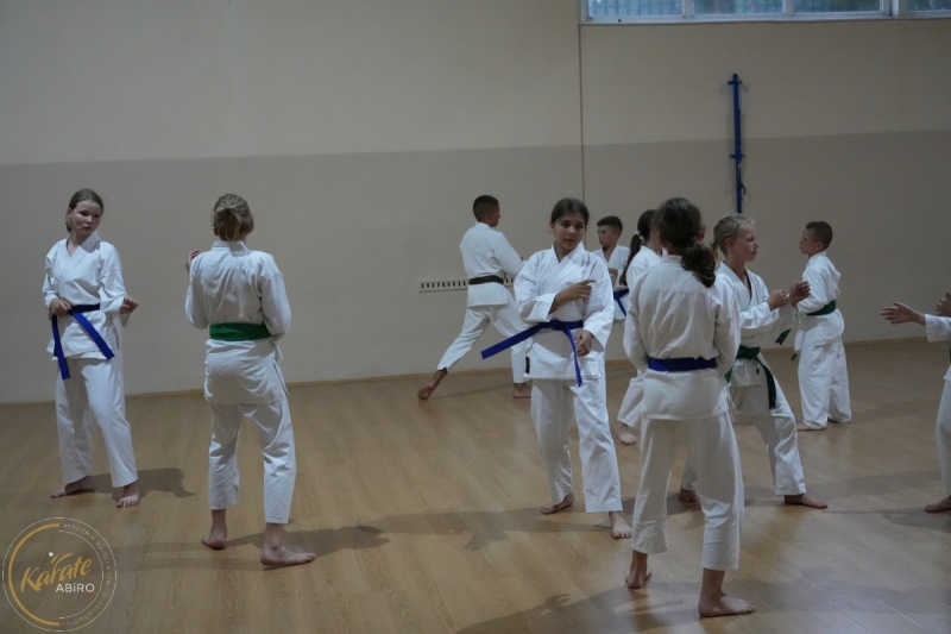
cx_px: 476
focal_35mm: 49
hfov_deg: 40.4
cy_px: 317
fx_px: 1294
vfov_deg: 27.5
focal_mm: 49
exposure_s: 1/250
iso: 12800
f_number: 4
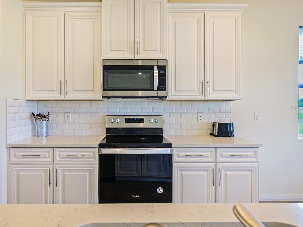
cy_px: 108
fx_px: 184
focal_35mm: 21
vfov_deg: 63.4
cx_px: 134
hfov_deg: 78.7
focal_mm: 9
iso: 1600
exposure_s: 1/60
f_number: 4
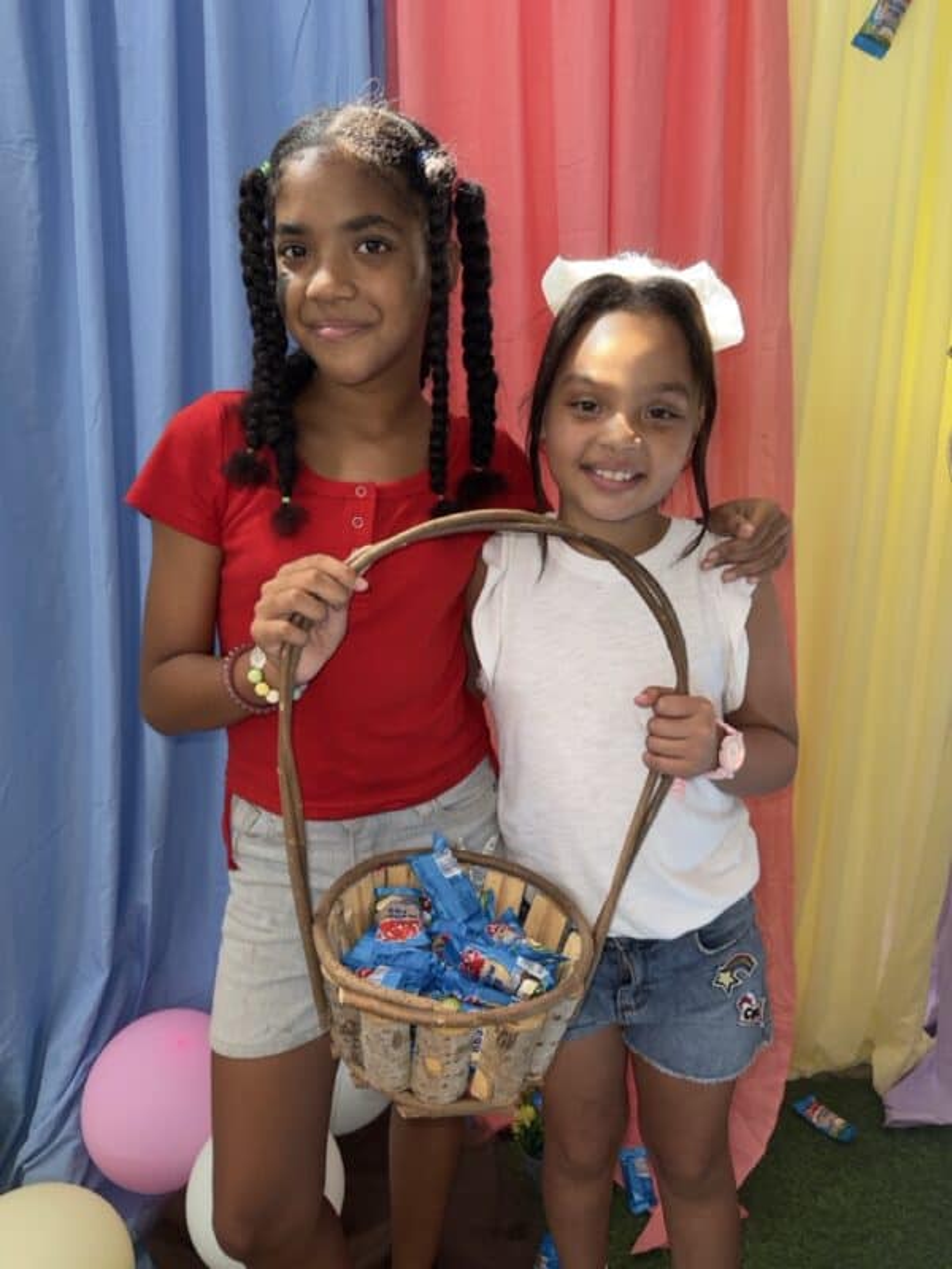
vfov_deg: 71.6
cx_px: 476
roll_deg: +1.6
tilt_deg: -14.9
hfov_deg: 56.8
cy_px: 634
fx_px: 880
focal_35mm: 24
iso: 50
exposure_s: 1/143
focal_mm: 6.76
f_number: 1.78
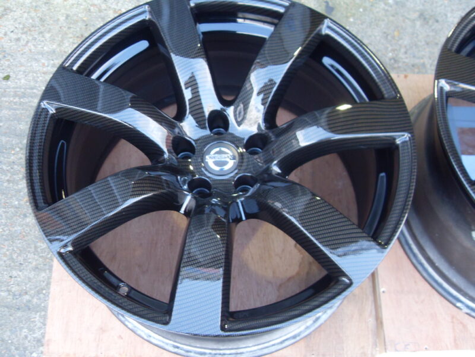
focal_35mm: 35
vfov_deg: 40.7
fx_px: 480
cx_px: 238
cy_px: 178
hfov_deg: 52.6
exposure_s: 1/45
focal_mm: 6.3
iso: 200
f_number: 2.8
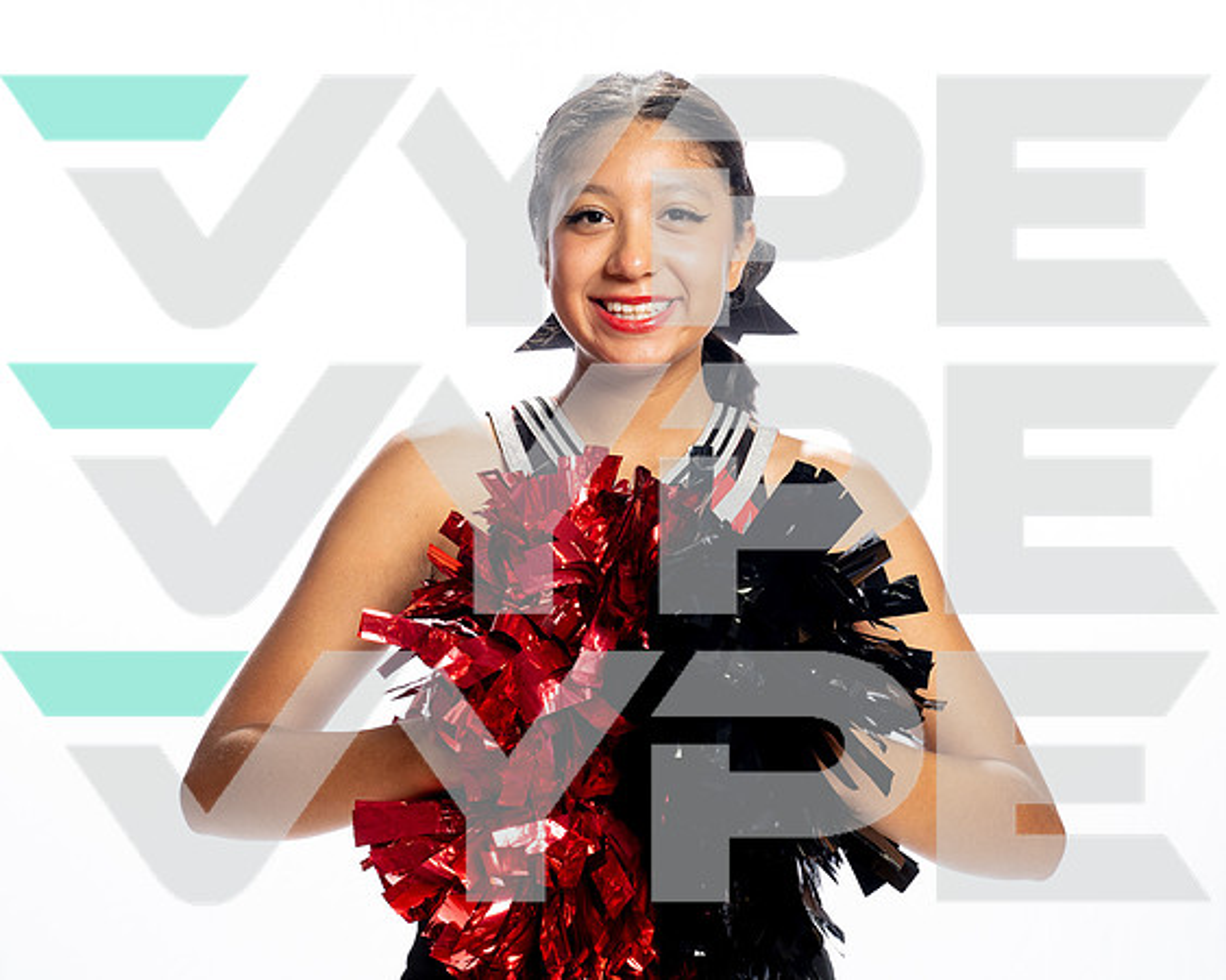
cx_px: 613
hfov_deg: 24.5
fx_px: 2819
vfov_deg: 19.7
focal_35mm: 78
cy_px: 490
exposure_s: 1/250
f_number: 8
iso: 800
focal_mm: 69
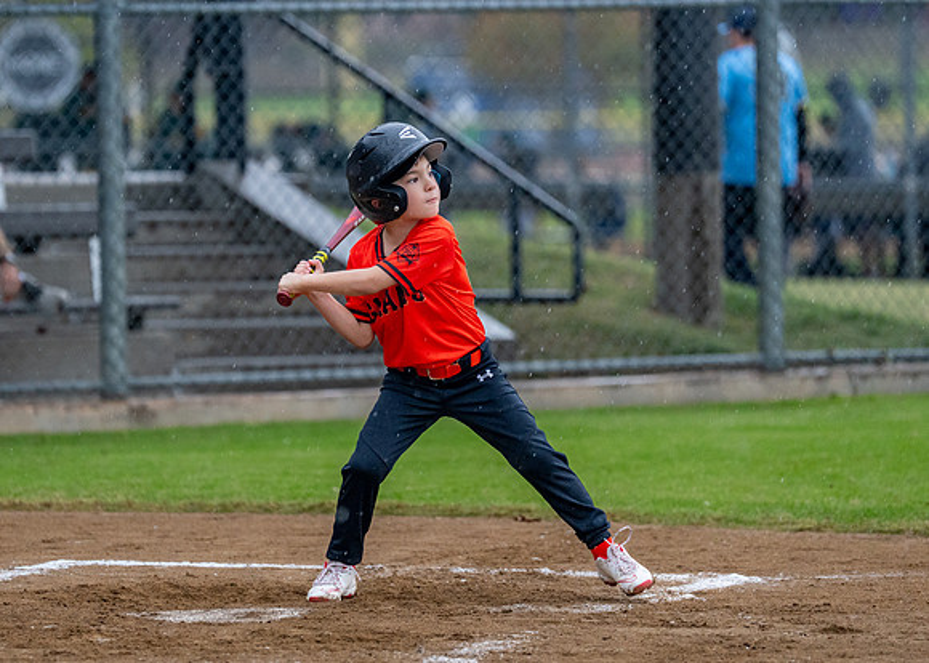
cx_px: 342
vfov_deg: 5.4
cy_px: 261
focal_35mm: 268
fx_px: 7072
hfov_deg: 7.5
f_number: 2.8
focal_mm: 173
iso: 1600
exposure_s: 1/1000
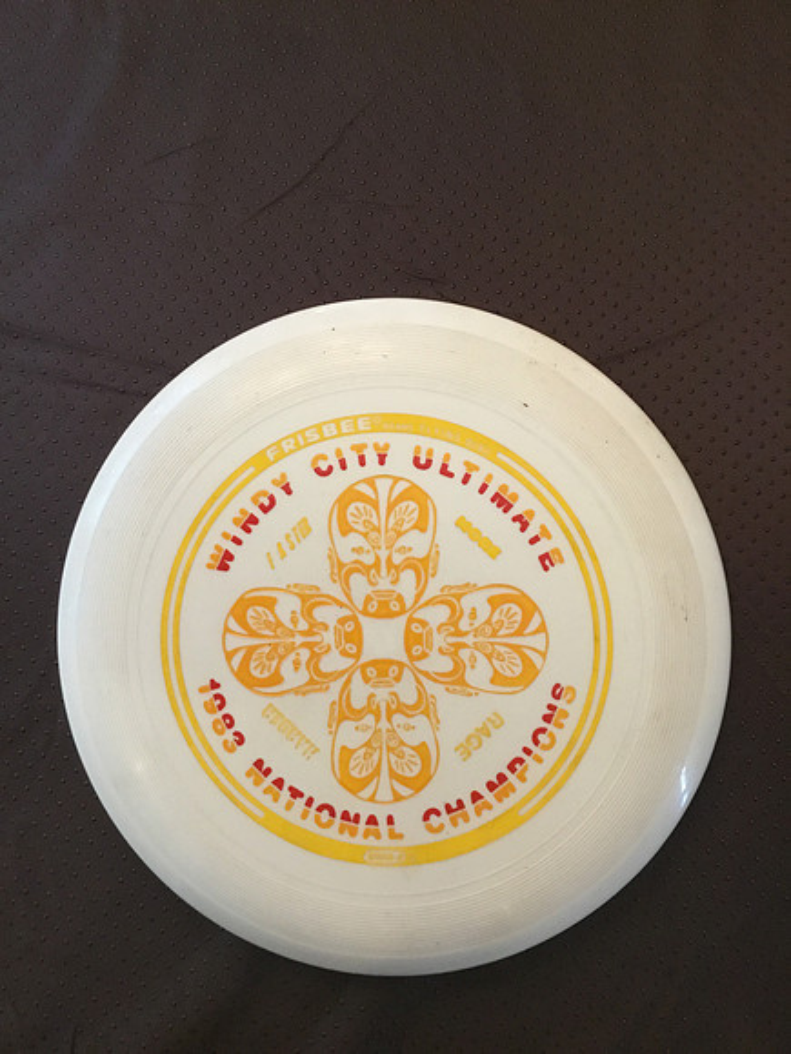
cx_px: 396
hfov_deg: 45.4
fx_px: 944
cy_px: 527
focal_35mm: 31
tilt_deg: -74.2
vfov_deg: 58.4
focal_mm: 3.3
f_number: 2.4
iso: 160
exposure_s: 1/30
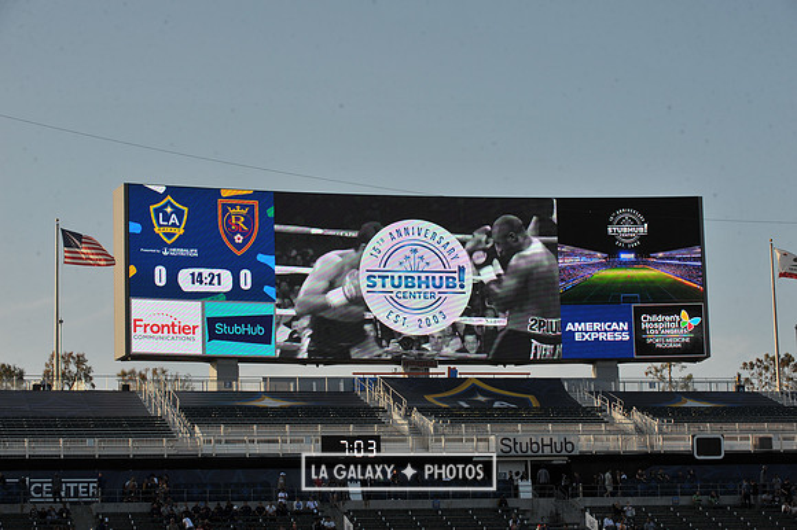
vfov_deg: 13.4
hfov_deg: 20.0
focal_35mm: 102
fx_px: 2257
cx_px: 398
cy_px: 265
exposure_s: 1/500
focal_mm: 102
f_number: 11
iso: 400
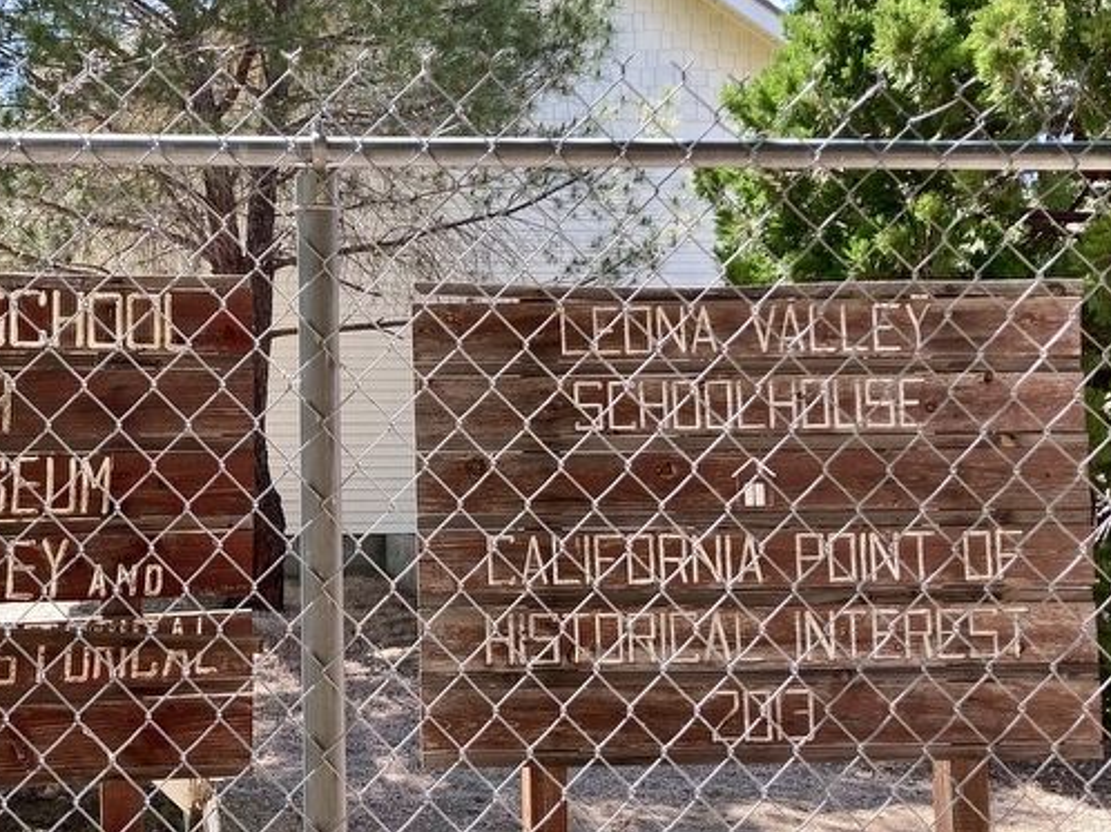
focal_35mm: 45
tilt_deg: +5.7
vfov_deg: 32.1
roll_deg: +1.0
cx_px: 288
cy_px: 361
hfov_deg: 41.0
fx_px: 1444
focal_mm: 3.99
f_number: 1.8
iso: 20
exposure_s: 1/201
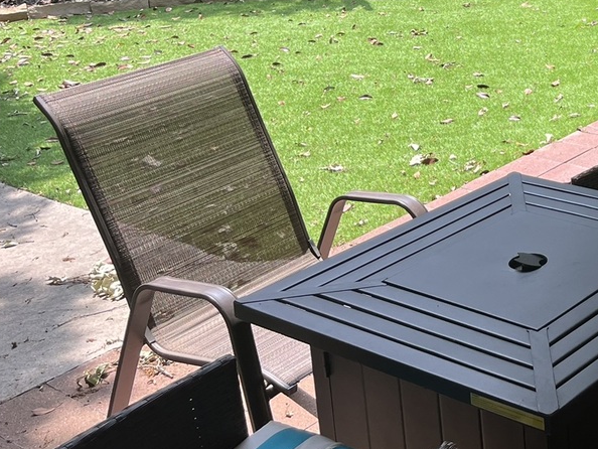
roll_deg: +0.3
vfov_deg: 22.5
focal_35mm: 63
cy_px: 16
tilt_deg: -13.8
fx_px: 1089
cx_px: 710
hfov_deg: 27.2
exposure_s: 1/615
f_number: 1.6
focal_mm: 5.1
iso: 50
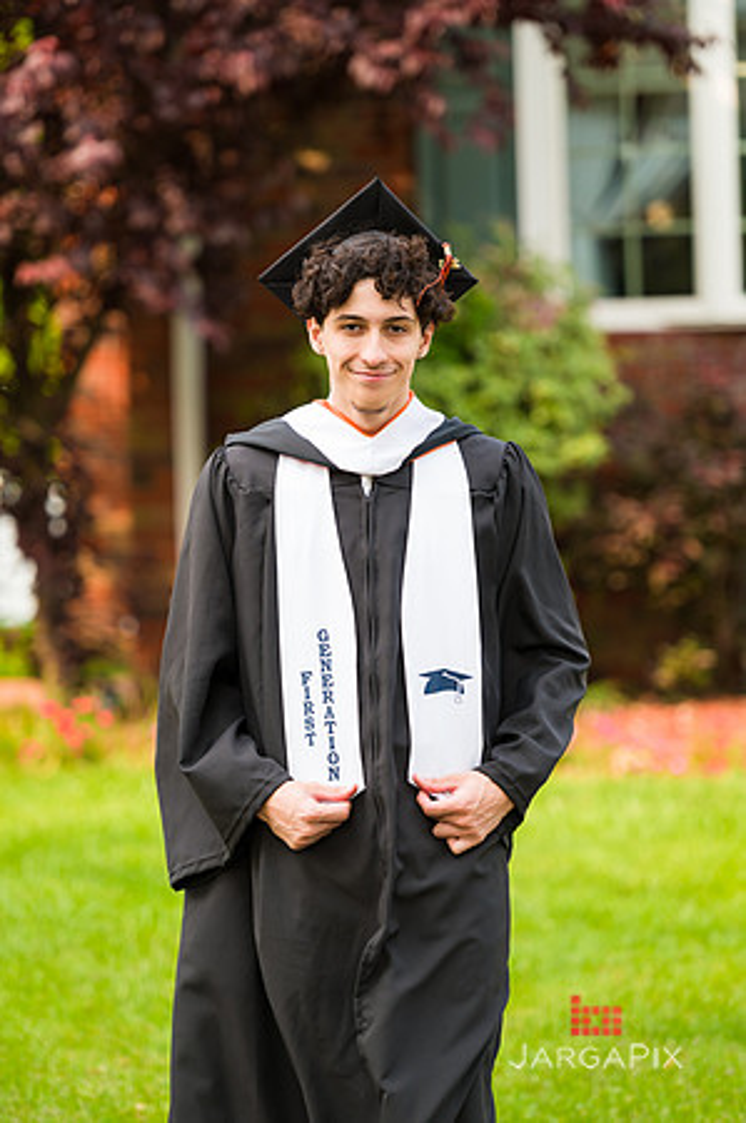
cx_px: 373
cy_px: 562
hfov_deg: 8.3
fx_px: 5140
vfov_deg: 12.5
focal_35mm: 165
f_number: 3.2
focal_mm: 165
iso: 200
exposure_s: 1/640
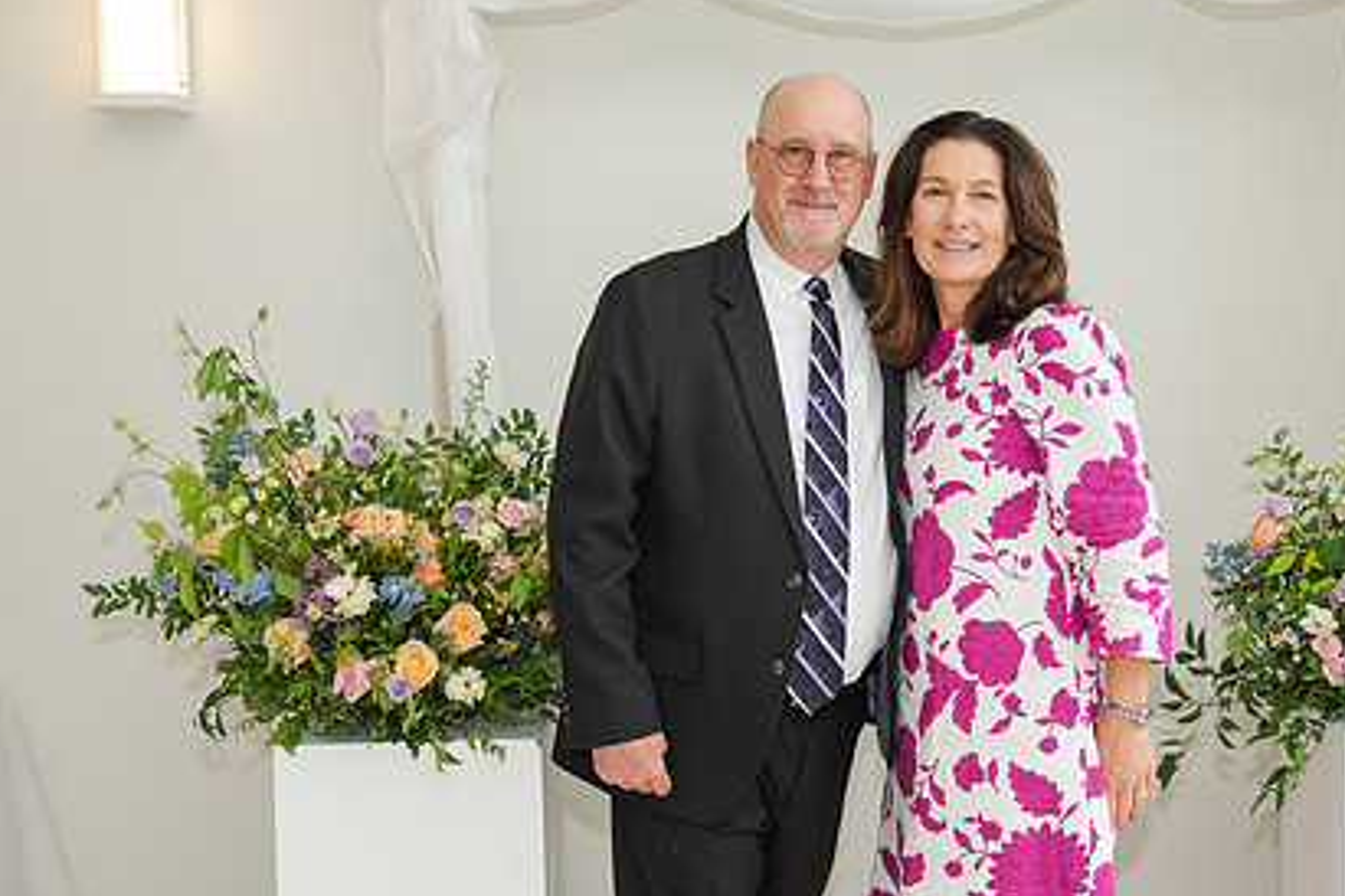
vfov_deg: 24.2
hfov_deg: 35.5
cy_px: 445
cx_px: 798
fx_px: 2092
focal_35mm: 56
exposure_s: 1/200
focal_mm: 35
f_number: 4
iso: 200
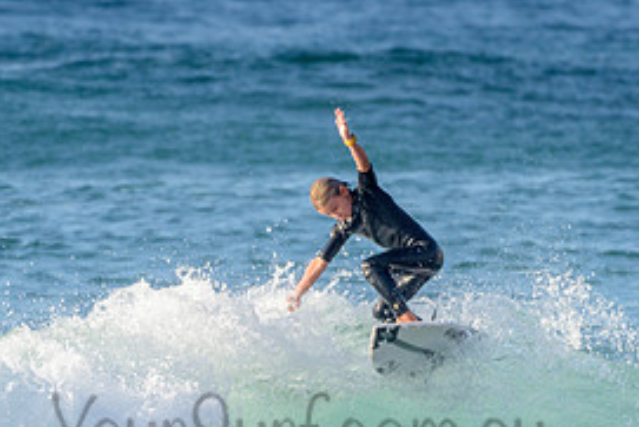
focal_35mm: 1313
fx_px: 23317
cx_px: 311
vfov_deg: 1.0
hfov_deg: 1.6
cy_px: 420
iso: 250
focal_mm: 500
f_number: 5.6
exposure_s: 1/1250
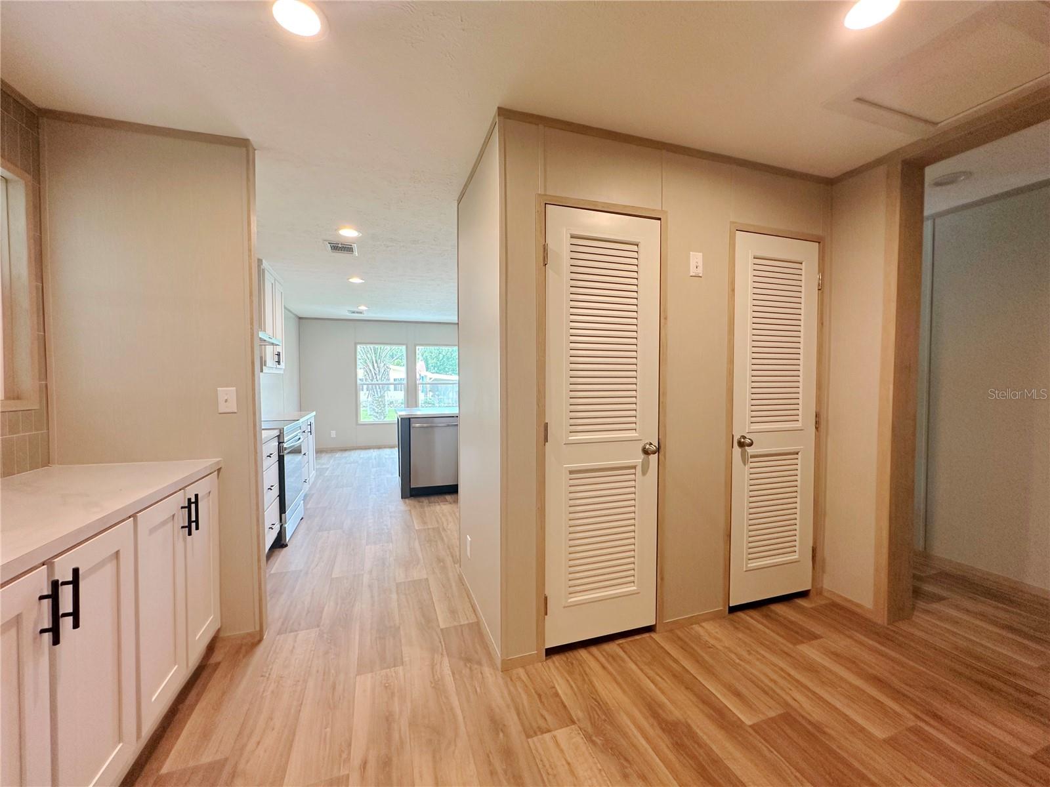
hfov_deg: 102.1
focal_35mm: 14
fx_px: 425
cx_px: 525
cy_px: 394
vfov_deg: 85.7
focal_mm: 2.22
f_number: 2.2
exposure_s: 1/120
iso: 160
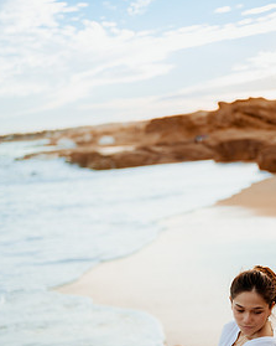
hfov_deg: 28.4
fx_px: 541
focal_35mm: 53
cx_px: 179
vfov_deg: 34.8
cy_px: 246
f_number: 1.4
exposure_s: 1/1600
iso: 100
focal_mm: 35
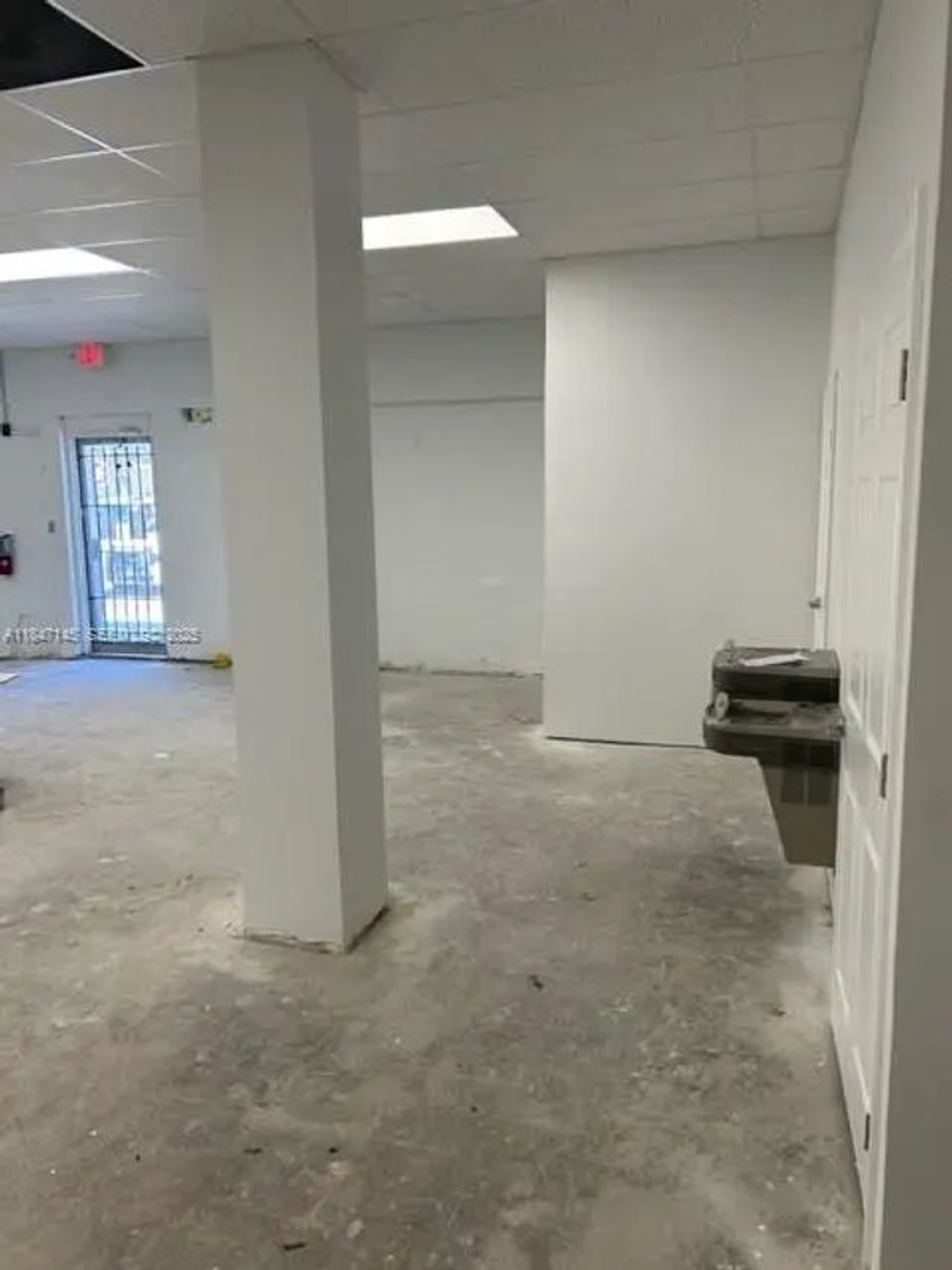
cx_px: 476
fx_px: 953
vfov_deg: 67.3
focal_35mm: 26
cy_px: 635
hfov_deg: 53.1
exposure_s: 1/161
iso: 50
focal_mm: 5.7
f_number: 1.5
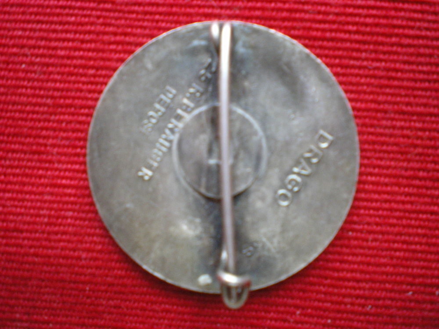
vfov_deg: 37.7
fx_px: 482
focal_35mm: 38
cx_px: 220
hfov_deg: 49.0
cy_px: 164
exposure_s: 1/25
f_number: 3.1
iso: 400
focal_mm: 6.3
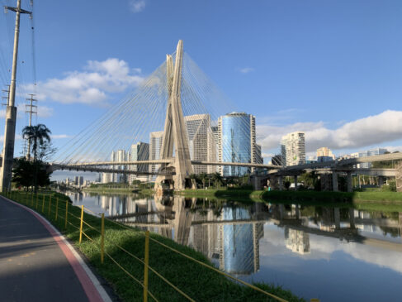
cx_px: 201
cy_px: 151
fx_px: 302
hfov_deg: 67.3
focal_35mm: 26
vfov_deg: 53.0
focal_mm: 4.25
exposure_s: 1/1916
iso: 25
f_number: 1.8
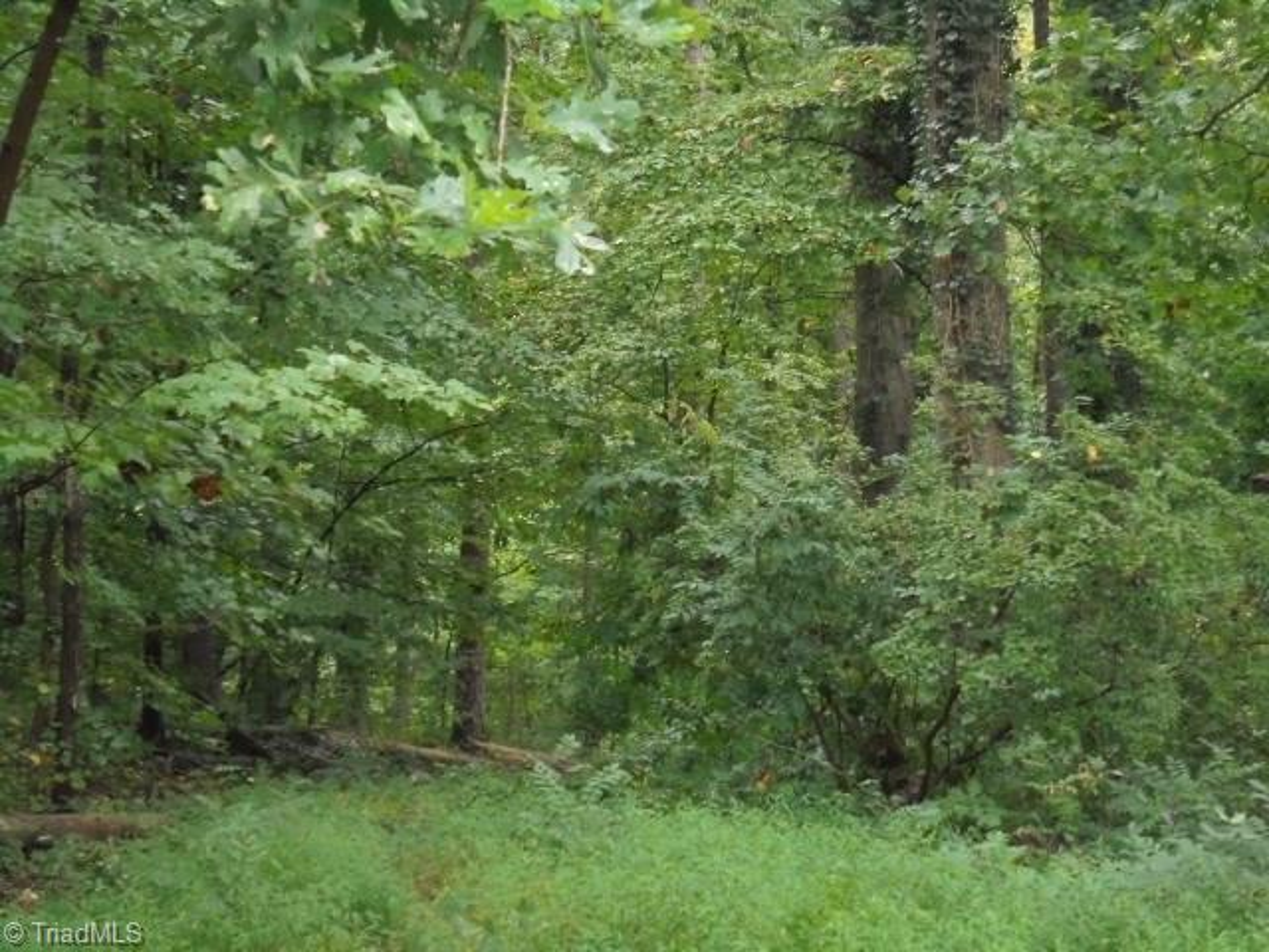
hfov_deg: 20.9
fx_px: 3446
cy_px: 476
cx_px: 634
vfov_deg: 15.7
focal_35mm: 94
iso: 320
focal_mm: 16.9
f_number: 4.7
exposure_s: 1/30
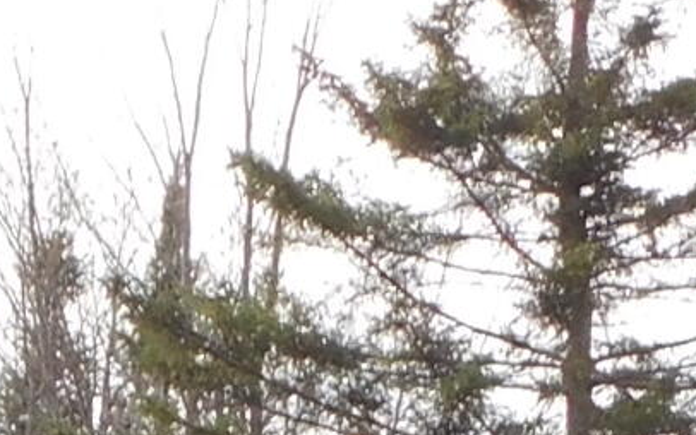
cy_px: 1562
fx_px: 5939
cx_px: -579
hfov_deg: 6.5
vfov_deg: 4.0
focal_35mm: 313
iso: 125
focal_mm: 7.1
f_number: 3.6
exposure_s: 1/500
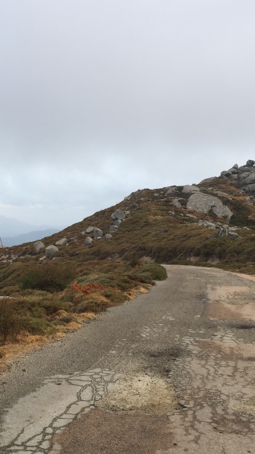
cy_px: 223
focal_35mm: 43
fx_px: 517
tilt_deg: -1.0
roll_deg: -0.7
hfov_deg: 27.4
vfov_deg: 47.4
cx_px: 71
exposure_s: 1/100
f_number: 2.2
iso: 32
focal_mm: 4.15
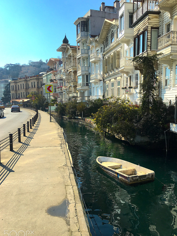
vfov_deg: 56.8
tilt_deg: -5.6
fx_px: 218
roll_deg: +0.1
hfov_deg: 44.2
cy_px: 125
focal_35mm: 32
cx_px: 91
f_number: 2.2
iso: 25
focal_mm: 4.15
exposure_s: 1/1789
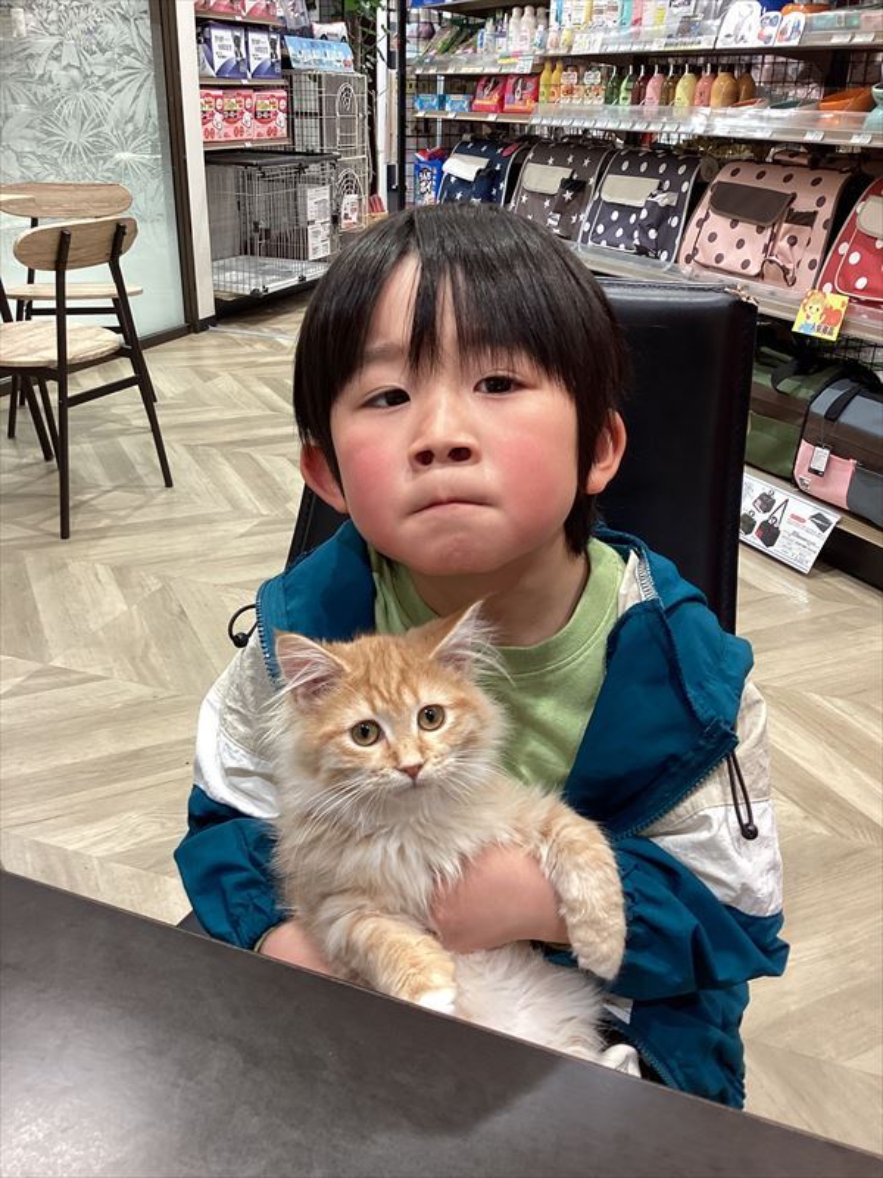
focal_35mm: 31
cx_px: 442
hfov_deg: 45.4
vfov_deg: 58.4
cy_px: 589
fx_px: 1054
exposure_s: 1/50
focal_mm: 3.3
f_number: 2.4
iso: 64
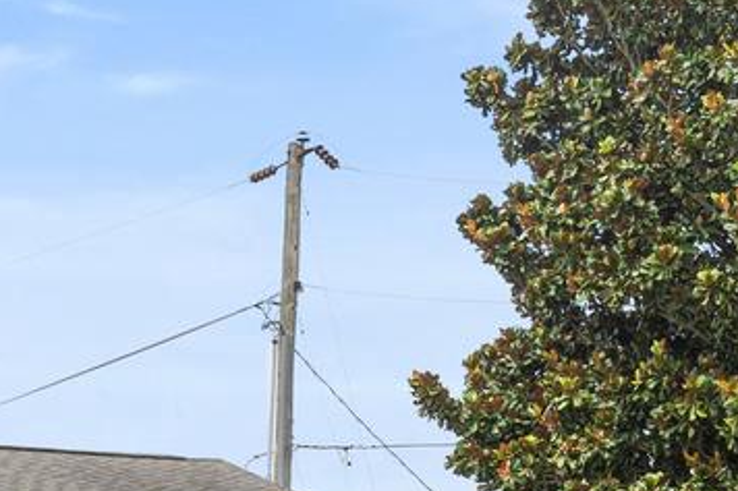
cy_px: 904
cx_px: -70
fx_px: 2828
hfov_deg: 14.5
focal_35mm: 138
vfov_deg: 9.4
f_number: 7.1
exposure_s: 1/640
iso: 200
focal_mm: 16
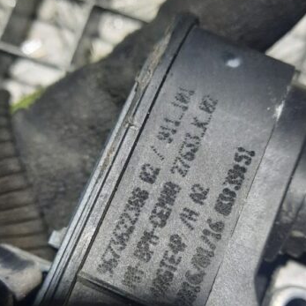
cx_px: 150
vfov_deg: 33.2
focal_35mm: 51
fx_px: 510
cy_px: 198
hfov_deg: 33.4
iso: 400
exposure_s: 1/33
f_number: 2
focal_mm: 4.6
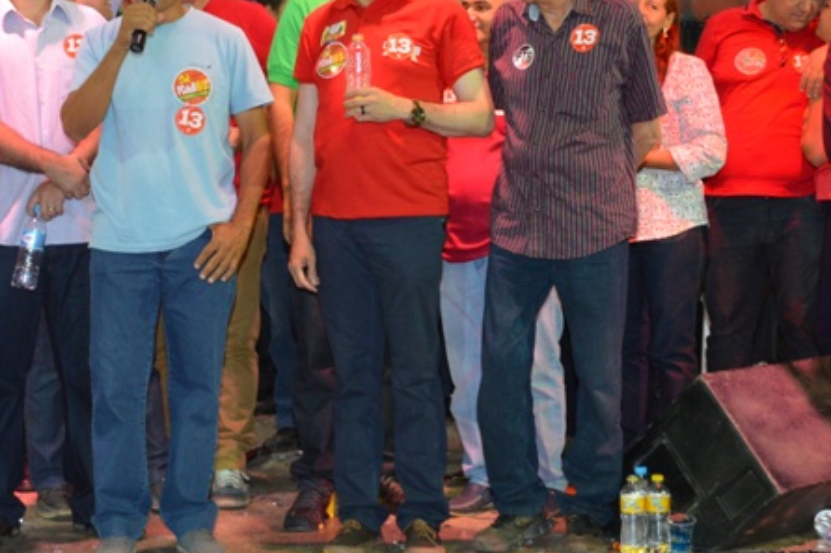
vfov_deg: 21.1
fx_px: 1431
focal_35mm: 62
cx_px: 307
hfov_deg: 32.2
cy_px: -12
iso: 450
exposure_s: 1/60
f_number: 3.5
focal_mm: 18
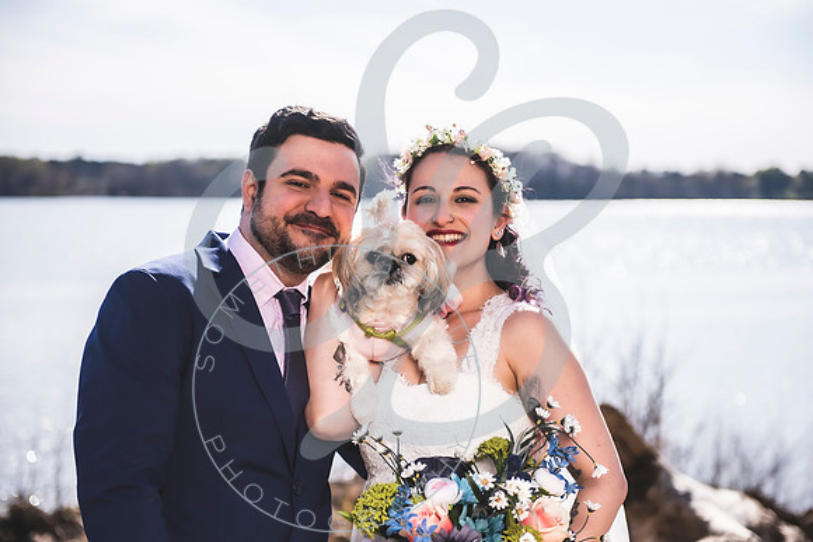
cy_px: 271
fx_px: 1626
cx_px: 413
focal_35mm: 72
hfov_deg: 28.1
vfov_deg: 18.9
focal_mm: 70
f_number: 2.8
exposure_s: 1/2000
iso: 100
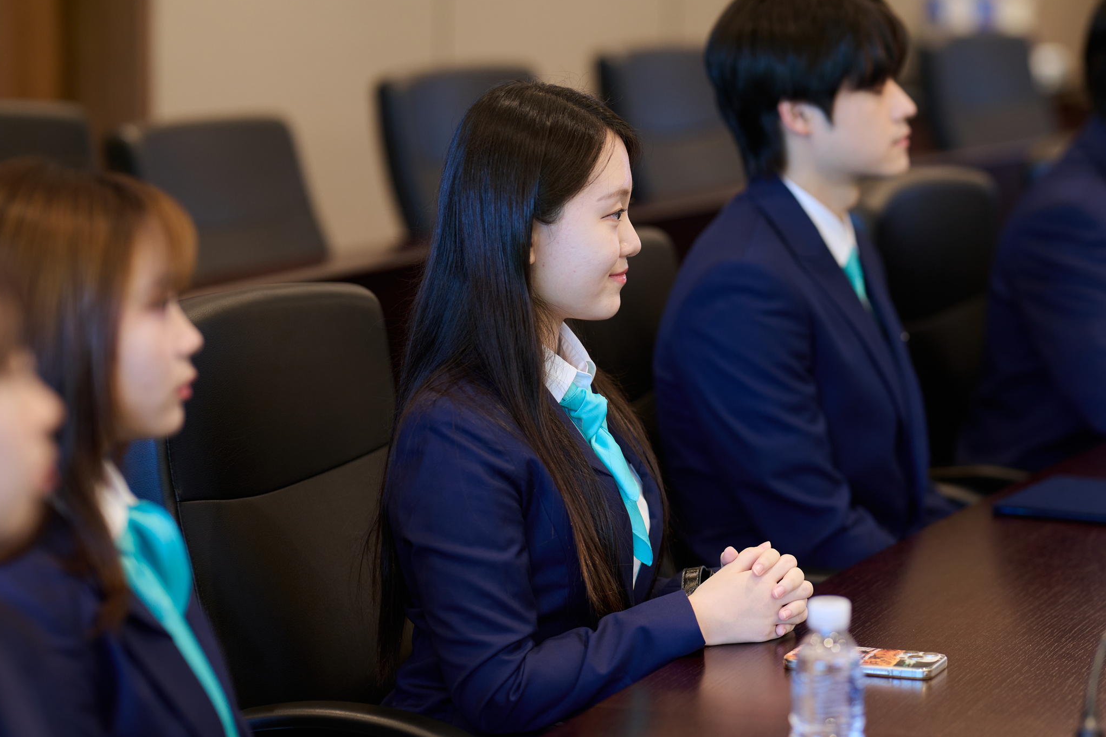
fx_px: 3840
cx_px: 791
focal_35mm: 125
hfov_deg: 16.3
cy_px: 300
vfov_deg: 11.0
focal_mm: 85
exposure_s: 1/125
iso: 200
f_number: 1.8
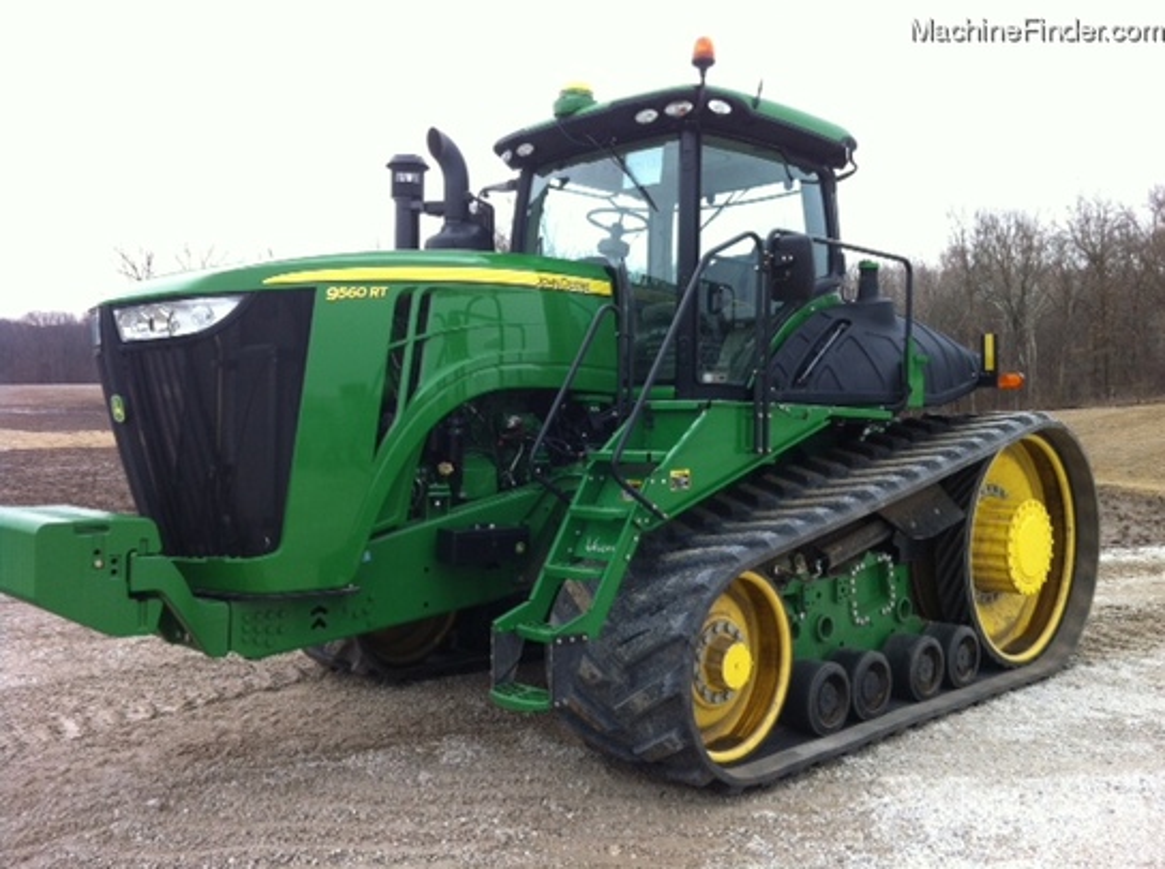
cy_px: 434
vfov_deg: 40.6
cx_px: 582
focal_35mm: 35
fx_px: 1176
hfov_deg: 52.7
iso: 80
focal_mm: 3.85
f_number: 2.8
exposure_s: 1/238
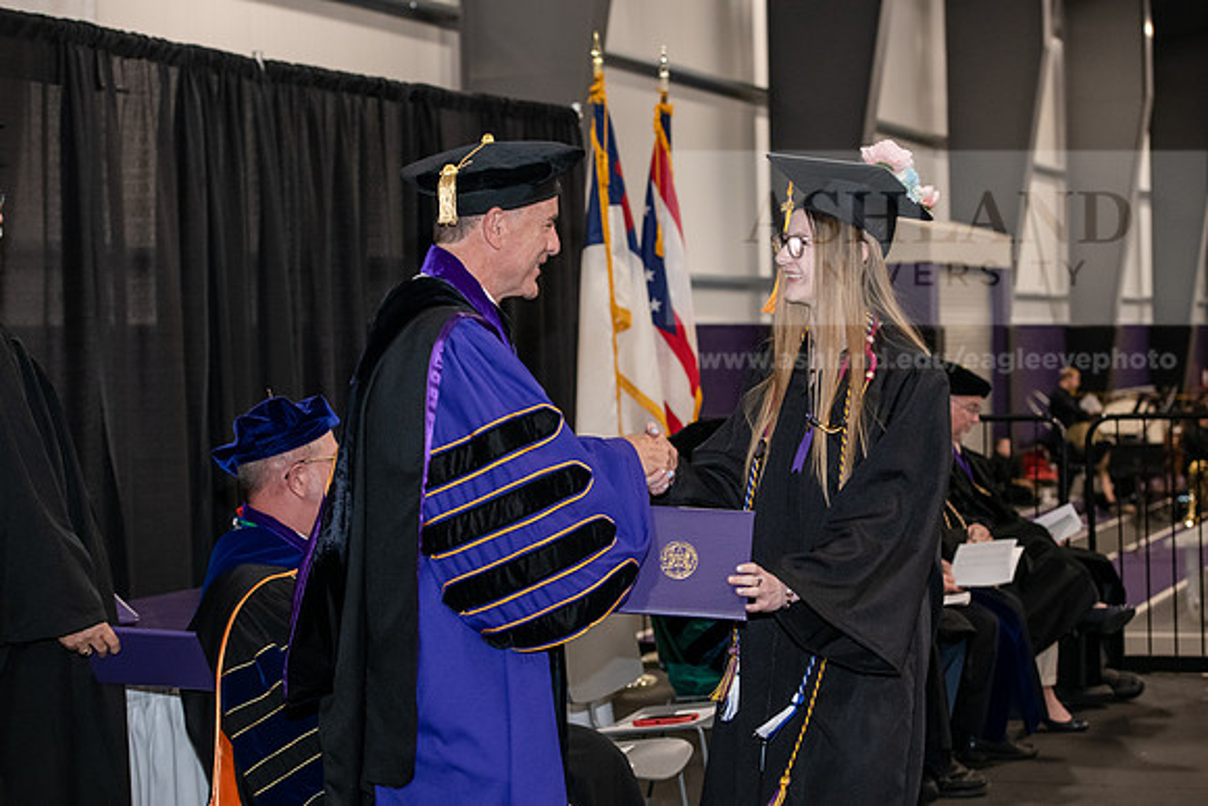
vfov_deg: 19.5
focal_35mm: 70
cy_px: 403
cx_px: 604
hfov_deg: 28.8
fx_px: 2349
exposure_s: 1/200
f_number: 5
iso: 2500
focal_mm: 70
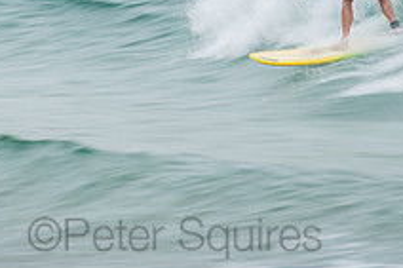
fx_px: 18769
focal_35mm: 1678
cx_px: 299
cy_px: 2
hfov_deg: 1.2
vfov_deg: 0.8
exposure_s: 1/25
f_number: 7.1
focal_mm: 500
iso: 64
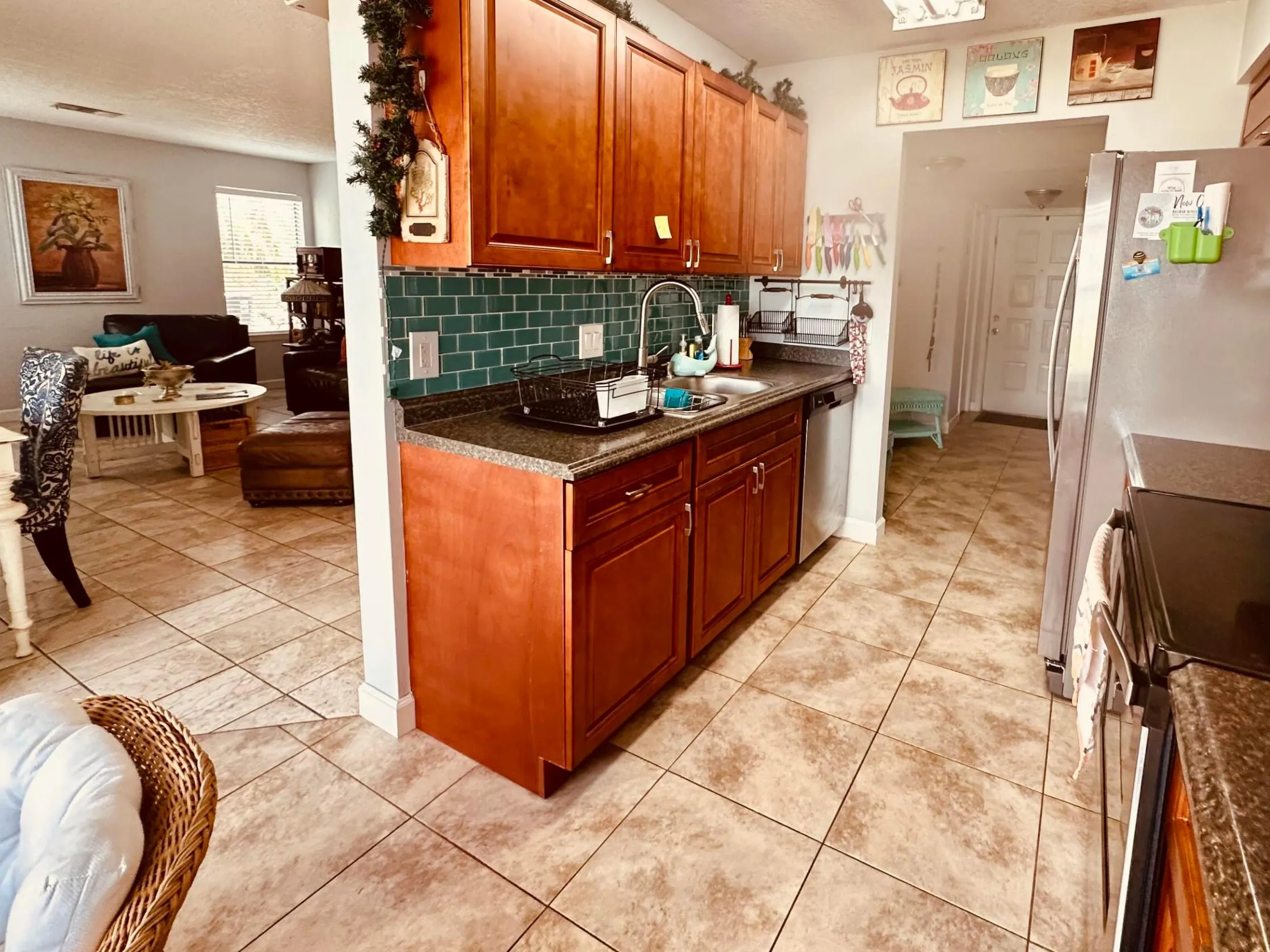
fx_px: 660
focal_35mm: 18
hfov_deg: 87.2
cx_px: 726
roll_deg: -2.0
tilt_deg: -7.8
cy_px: 372
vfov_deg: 70.7
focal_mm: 2.22
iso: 250
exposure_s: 1/120
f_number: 2.2
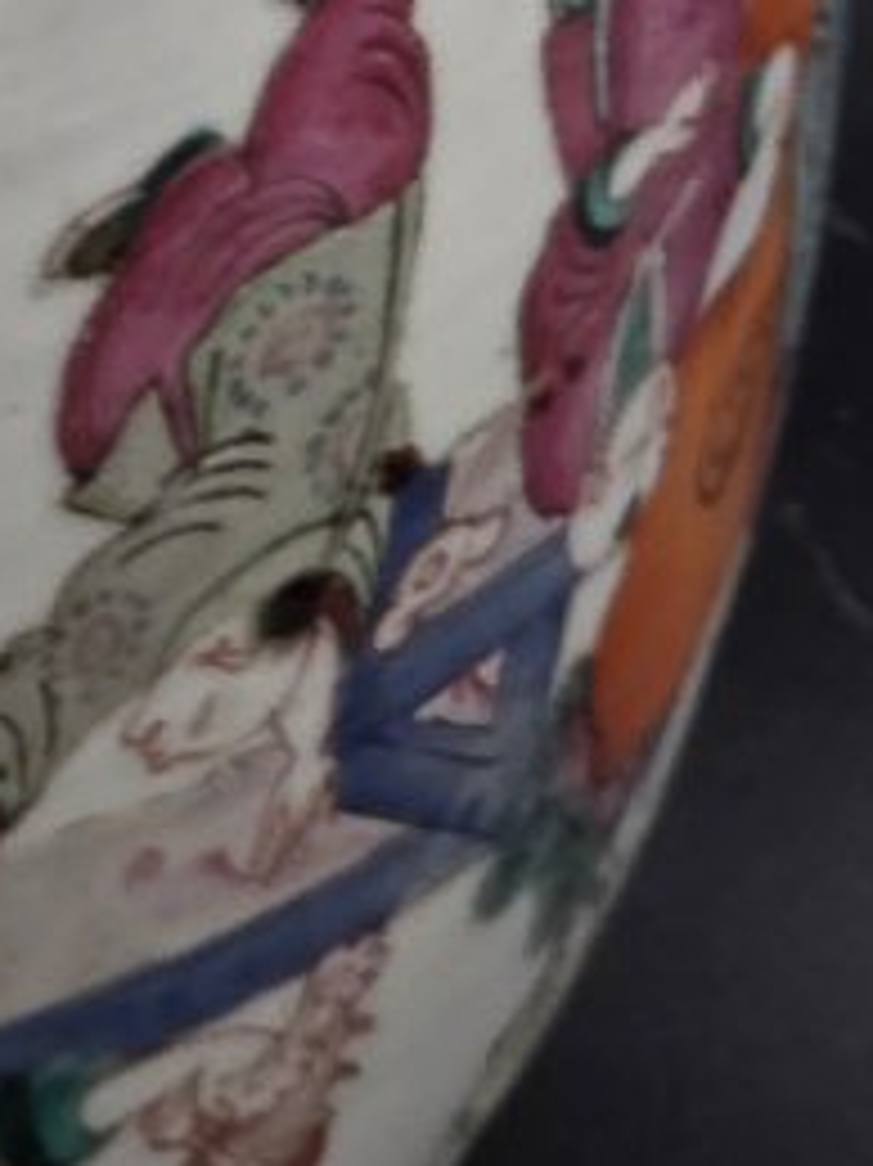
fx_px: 10769
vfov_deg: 6.0
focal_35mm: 320
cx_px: -765
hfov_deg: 4.6
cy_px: -1152
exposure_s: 1/70
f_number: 2.4
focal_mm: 7.9
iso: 160
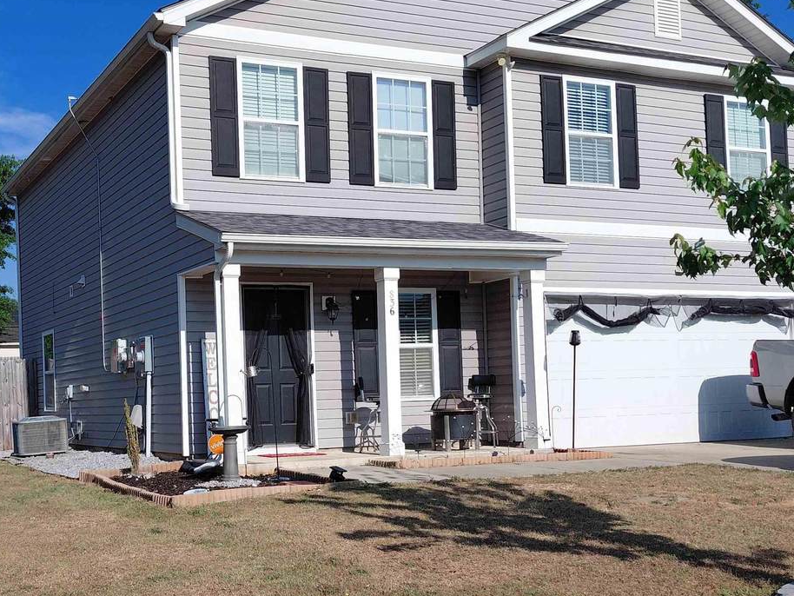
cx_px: 335
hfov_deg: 52.4
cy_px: 293
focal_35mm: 35
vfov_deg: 40.7
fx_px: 803
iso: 50
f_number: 1.8
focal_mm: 4.69
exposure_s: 1/3876
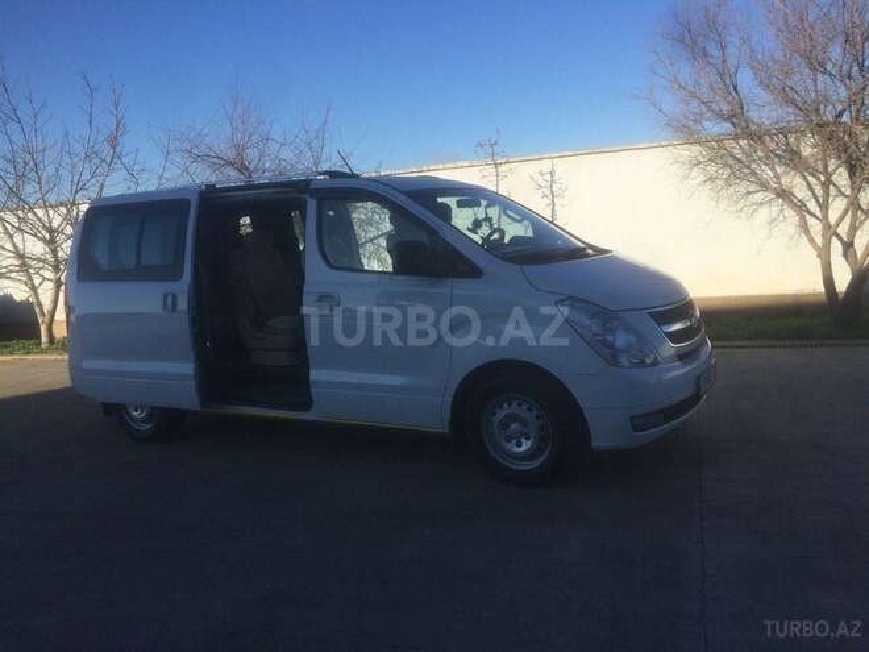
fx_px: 728
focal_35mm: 29
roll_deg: +3.1
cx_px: 434
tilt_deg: -6.8
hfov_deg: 61.7
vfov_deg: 48.2
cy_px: 326
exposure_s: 1/1786
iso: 32
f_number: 2.2
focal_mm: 4.15
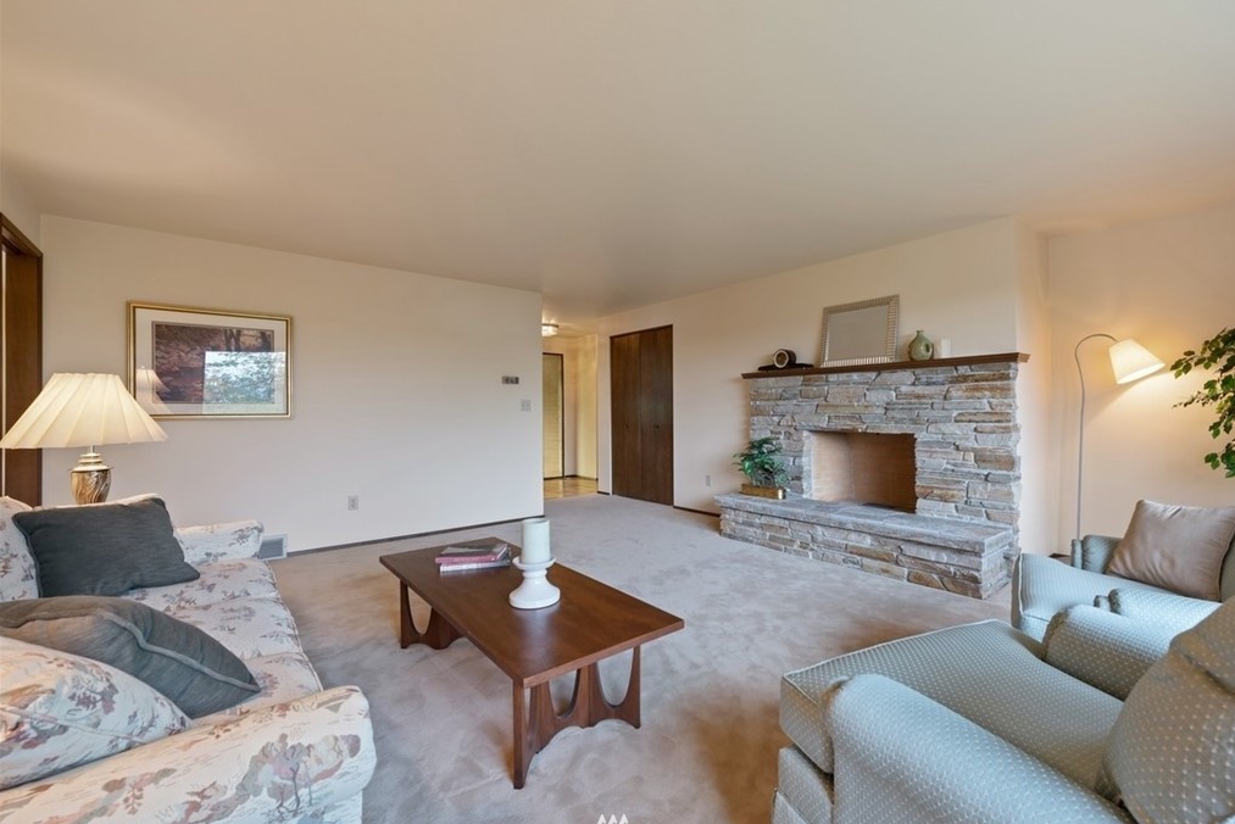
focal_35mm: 15
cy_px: 434
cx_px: 660
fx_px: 515
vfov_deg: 77.3
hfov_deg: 100.2
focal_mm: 14
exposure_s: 1/1.67
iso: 200
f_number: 8
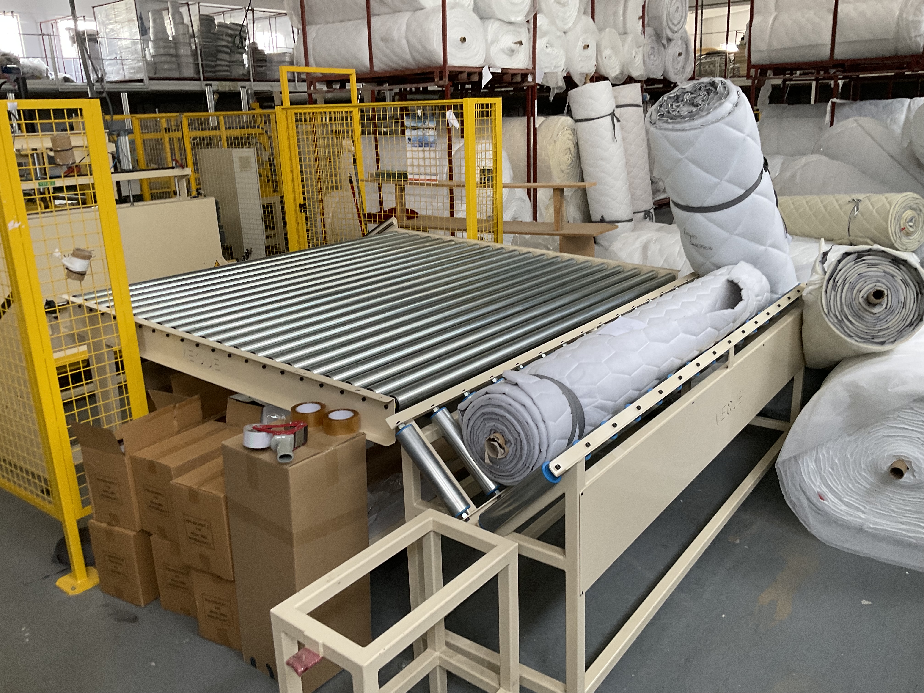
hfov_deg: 61.7
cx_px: 462
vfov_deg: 48.2
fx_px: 774
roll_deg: +5.0
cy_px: 346
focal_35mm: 29
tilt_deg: -16.2
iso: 80
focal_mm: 3
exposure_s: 1/60
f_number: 1.8
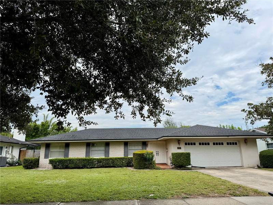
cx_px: 136
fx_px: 189
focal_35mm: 24
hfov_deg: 71.6
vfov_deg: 56.8
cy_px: 102
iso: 80
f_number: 1.78
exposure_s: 1/4673
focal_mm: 6.76
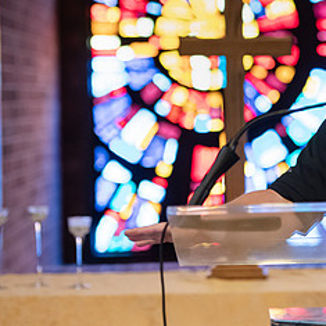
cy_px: 126
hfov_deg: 8.3
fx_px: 2238
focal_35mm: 210
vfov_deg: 8.3
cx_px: 368
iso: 2000
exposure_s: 1/160
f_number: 3.2
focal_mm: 100
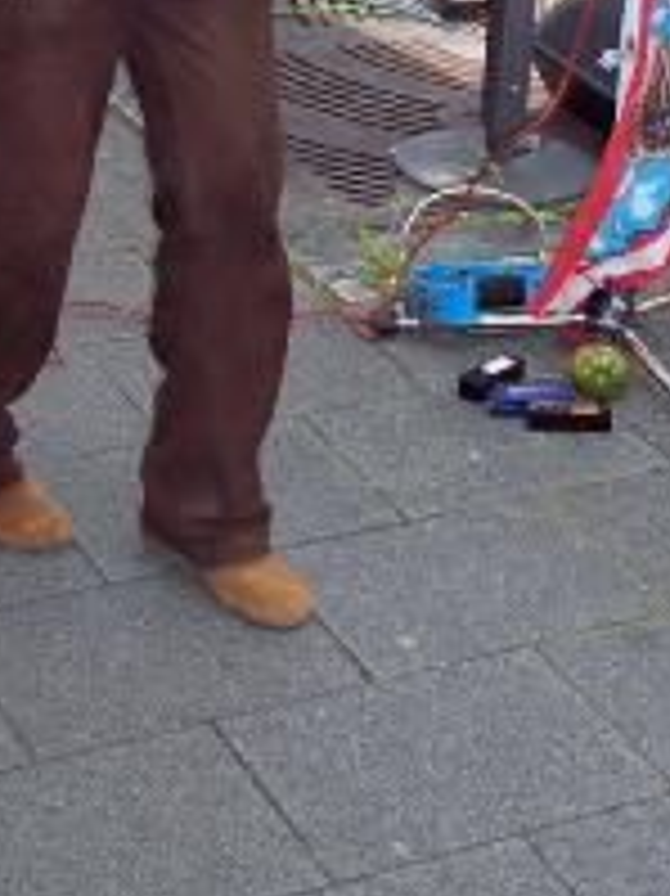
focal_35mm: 98
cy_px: -122
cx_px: 196
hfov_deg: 15.0
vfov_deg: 19.1
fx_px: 2532
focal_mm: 8
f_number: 3.4
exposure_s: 1/250
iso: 100
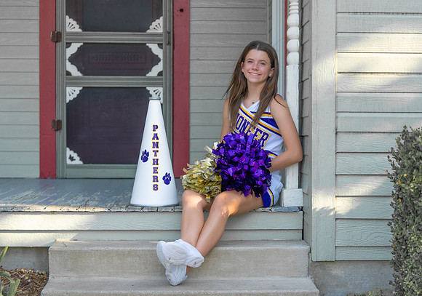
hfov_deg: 24.7
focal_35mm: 81
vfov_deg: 17.4
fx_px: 965
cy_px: 153
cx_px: 228
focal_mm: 70
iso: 125
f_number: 2.8
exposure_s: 1/320
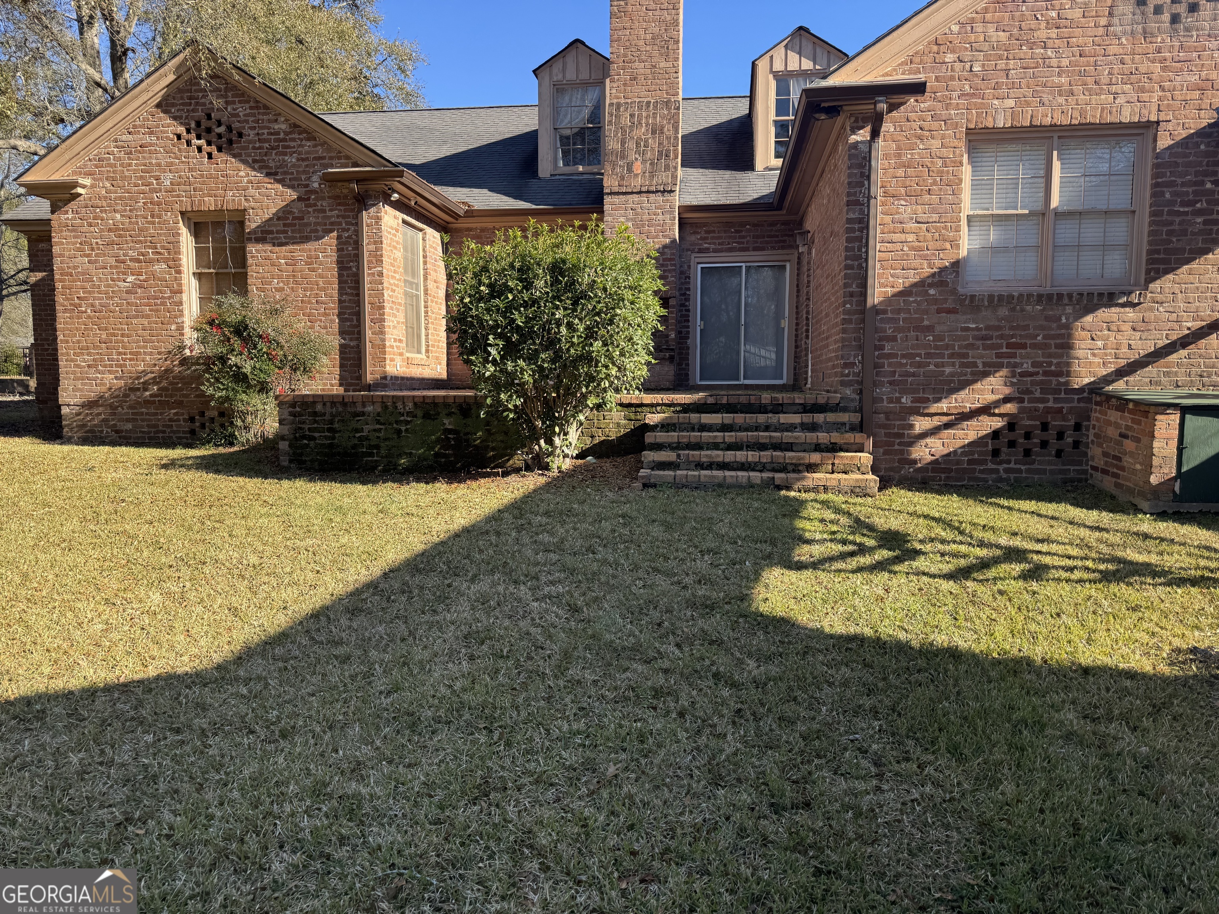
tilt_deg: -4.1
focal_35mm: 24
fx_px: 845
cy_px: 457
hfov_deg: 71.6
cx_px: 610
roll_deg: -0.1
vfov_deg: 56.8
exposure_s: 1/1172
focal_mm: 6.76
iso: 80
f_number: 1.78
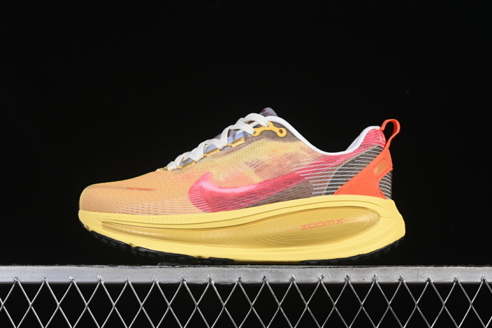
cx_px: 246
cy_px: 164
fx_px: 1025
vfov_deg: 18.2
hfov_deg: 27.0
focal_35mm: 75
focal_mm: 50
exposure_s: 1/80
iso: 160
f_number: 8
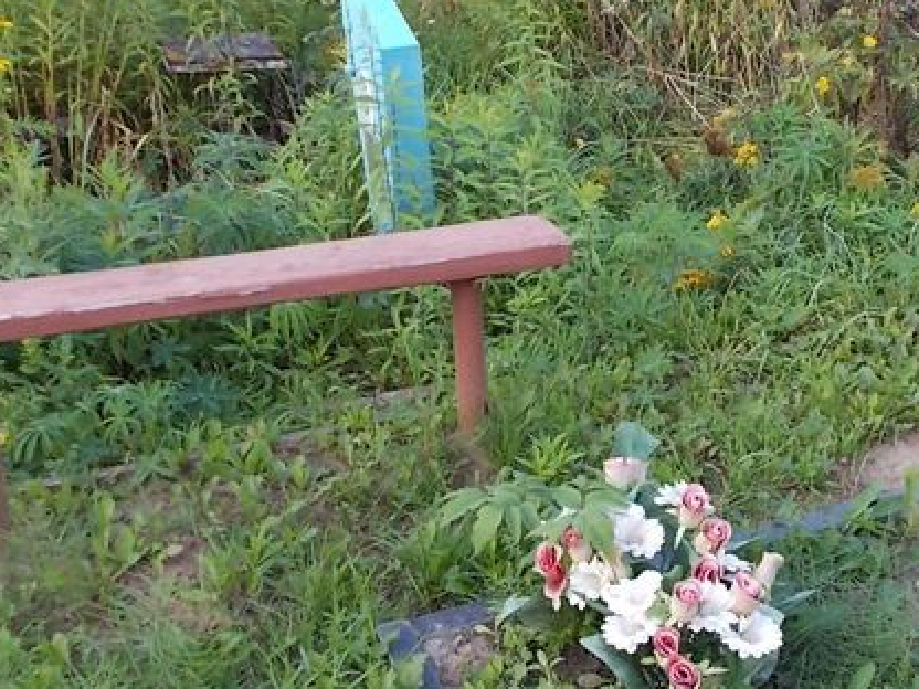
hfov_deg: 37.7
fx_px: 1327
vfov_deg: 29.1
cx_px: 630
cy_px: 353
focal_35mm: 50
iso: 80
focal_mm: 4.6
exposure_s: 1/50
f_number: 3.2
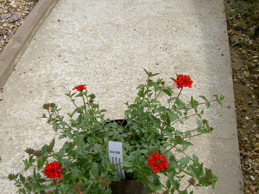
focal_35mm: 50
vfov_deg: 28.8
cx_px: 146
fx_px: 374
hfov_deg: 38.1
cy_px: 141
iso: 50
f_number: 4.7
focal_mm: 5.6
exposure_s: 1/640
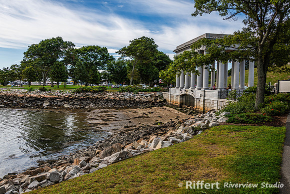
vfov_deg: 41.1
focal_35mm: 32
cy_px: 97
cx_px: 145
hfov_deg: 58.7
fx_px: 258
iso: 64
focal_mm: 32
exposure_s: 1/200
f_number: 8
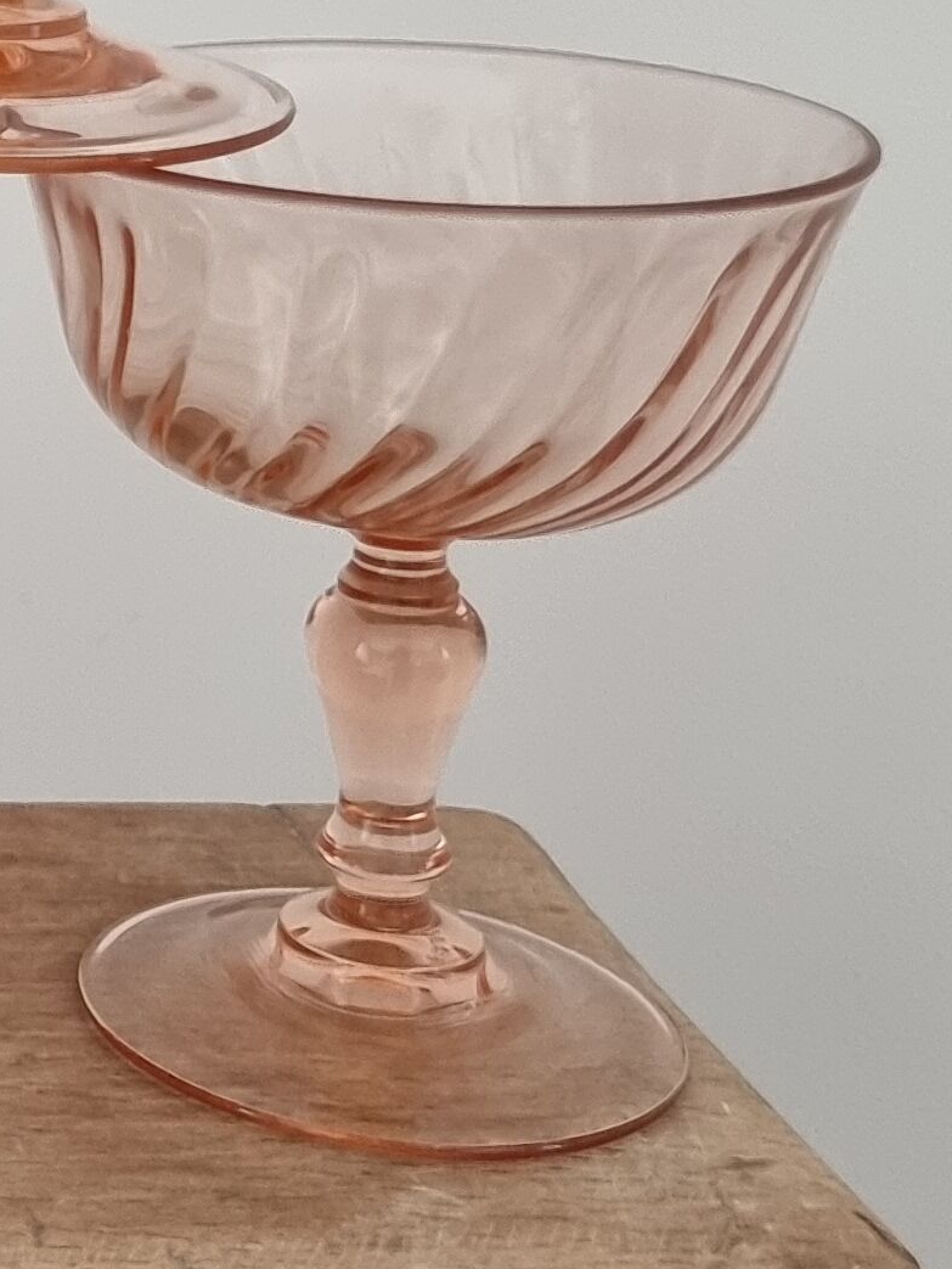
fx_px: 3371
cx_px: -823
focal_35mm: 92
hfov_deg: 14.0
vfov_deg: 20.8
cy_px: 113
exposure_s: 1/120
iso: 320
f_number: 1.8
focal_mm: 6.7
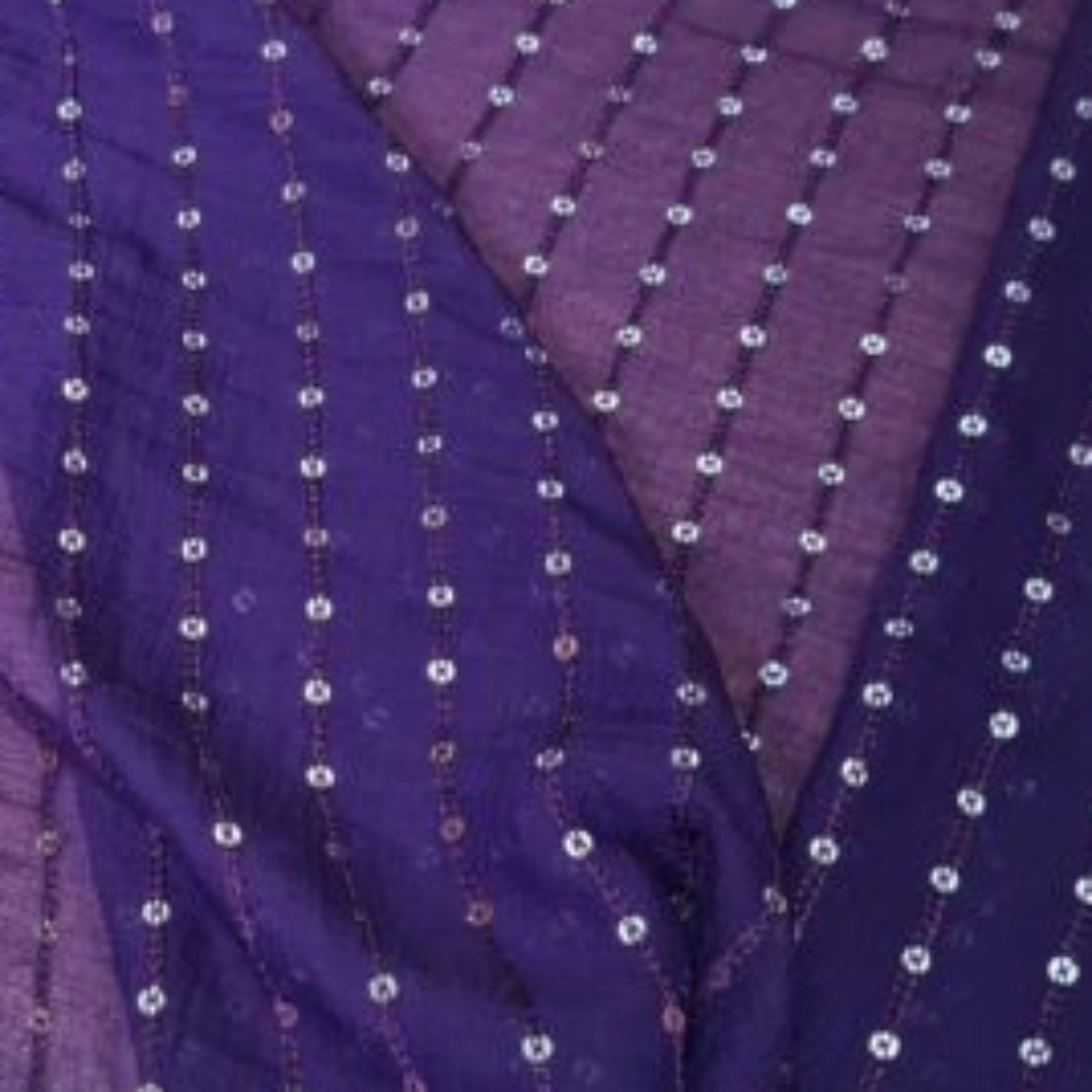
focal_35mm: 60
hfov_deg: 28.0
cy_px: 621
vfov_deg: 28.6
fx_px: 2141
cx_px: 224
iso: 640
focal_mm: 5.4
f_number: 1.8
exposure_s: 1/24
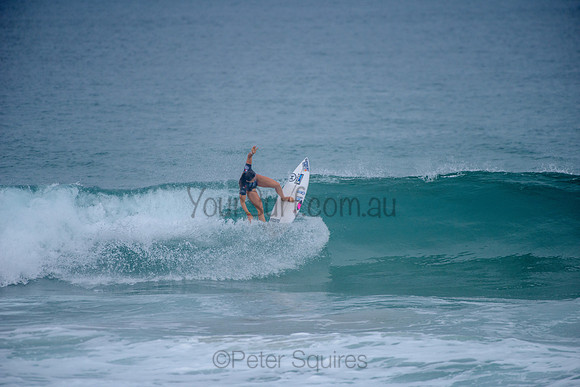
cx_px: 290
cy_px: 194
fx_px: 8059
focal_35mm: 500
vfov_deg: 2.8
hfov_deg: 4.1
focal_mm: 500
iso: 450
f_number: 5.6
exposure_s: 1/2000
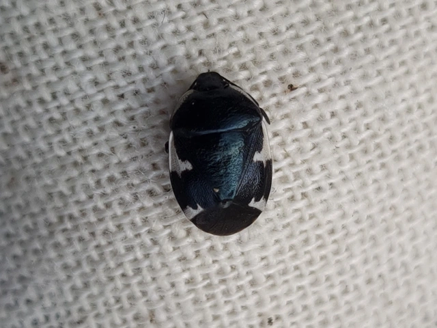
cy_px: 164
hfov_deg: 67.3
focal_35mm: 26
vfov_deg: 53.1
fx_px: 328
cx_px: 218
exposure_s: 1/476
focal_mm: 5.4
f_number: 1.8
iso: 50
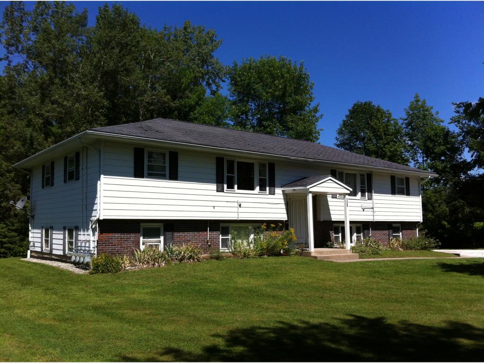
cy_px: 182
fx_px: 489
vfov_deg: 40.7
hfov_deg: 52.6
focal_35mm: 35
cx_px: 242
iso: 80
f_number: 2.8
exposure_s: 1/1552
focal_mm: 3.85
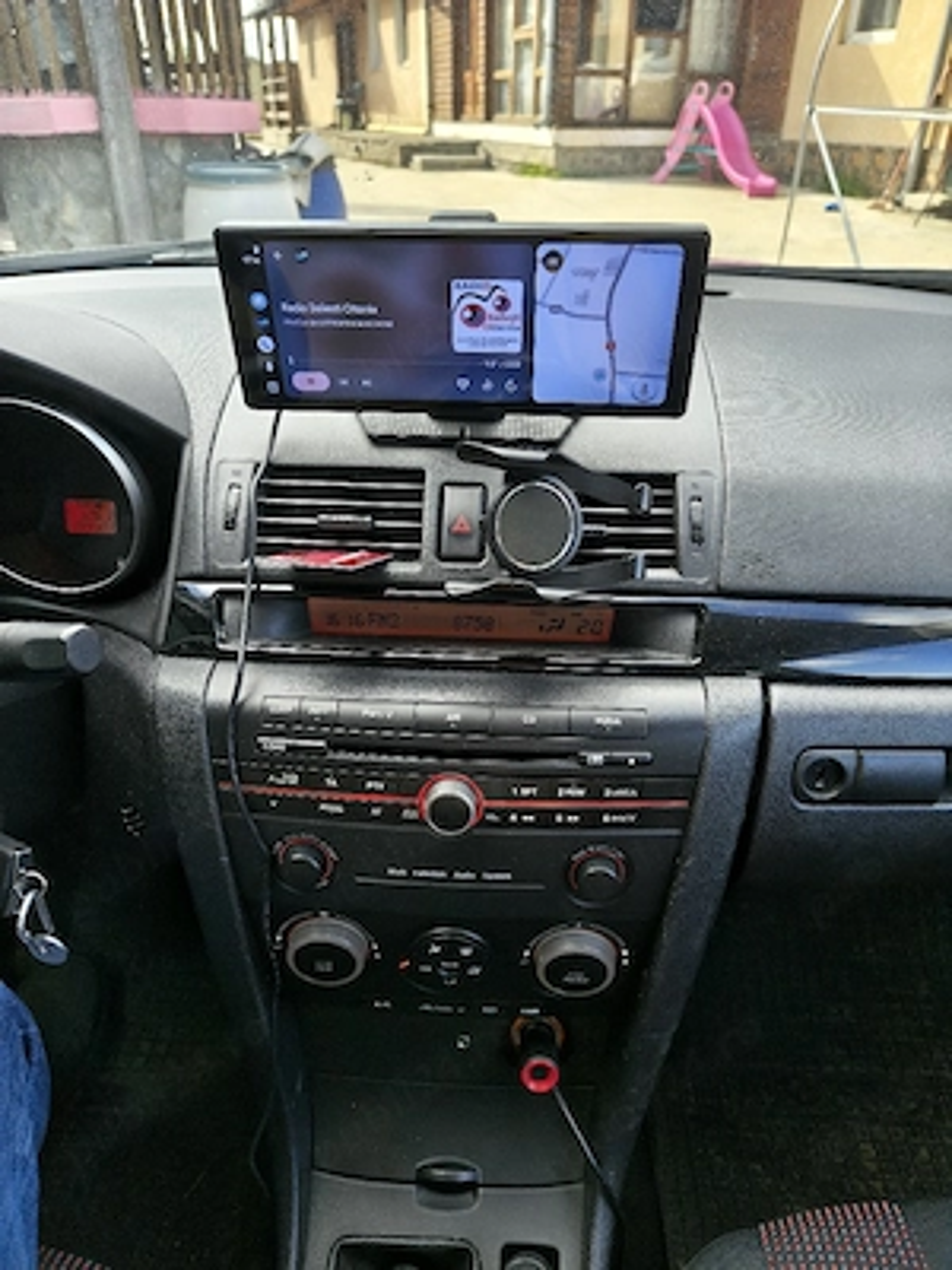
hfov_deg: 56.8
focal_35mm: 24
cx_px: 476
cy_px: 635
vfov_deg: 71.6
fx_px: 880
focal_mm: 5.56
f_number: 1.8
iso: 145
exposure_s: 1/100
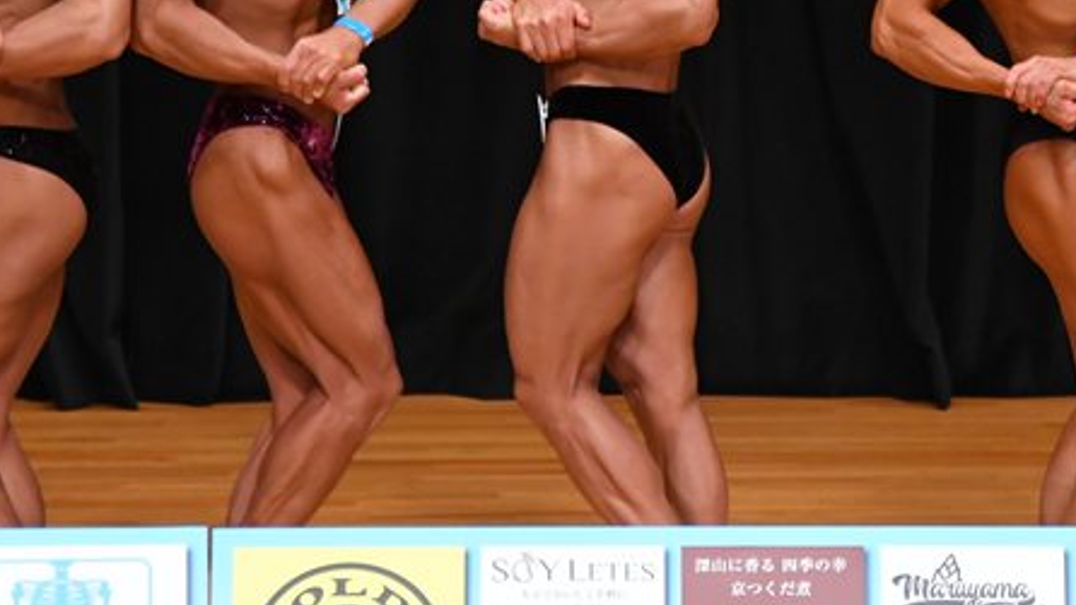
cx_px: 766
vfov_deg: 2.3
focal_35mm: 518
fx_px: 14781
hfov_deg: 4.2
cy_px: 70
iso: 3200
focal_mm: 190
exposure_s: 1/400
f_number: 5.6
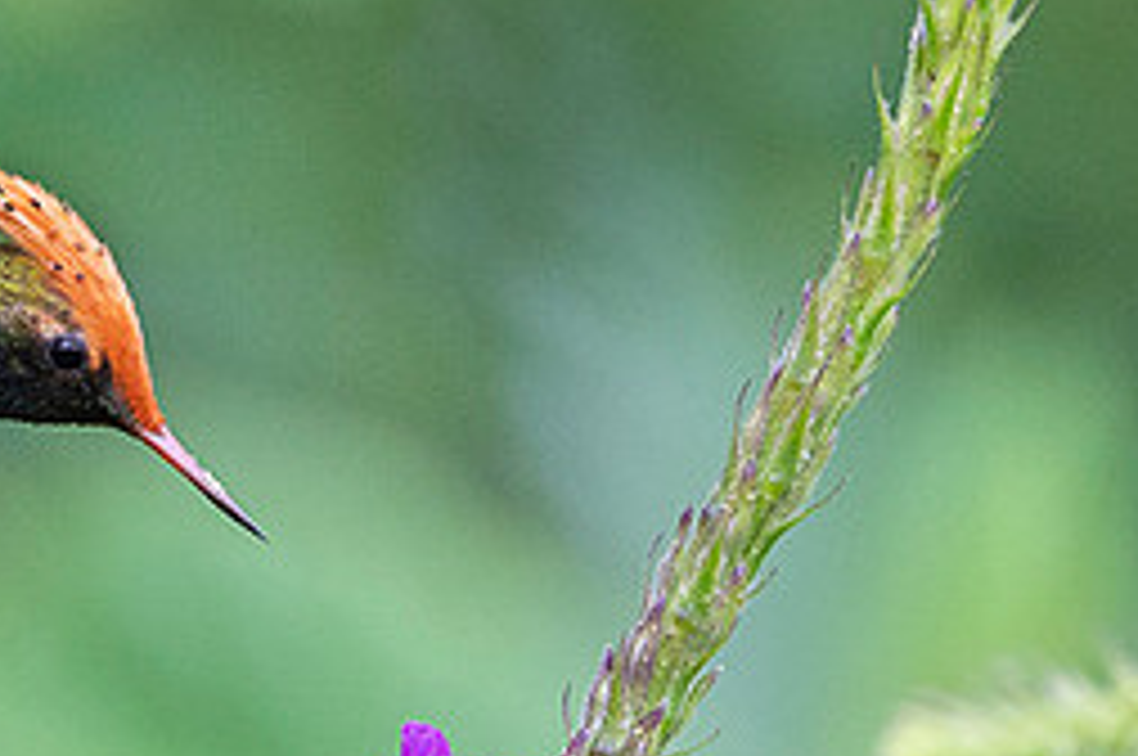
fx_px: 64182
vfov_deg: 0.7
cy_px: 763
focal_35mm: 2033
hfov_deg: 1.0
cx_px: 612
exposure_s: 1/1250
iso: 2500
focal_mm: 500
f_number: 4
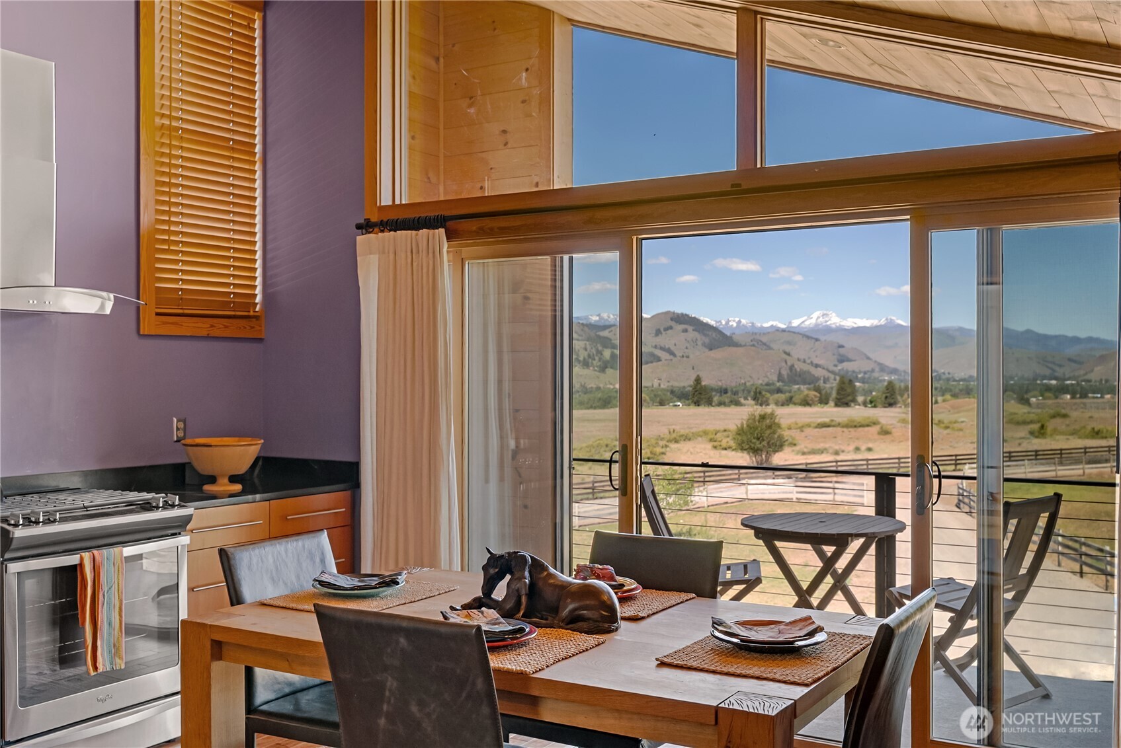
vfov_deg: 39.4
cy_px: 374
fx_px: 1047
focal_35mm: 34
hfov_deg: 56.3
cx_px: 560
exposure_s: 1/15
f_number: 5.6
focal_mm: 33.6
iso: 400
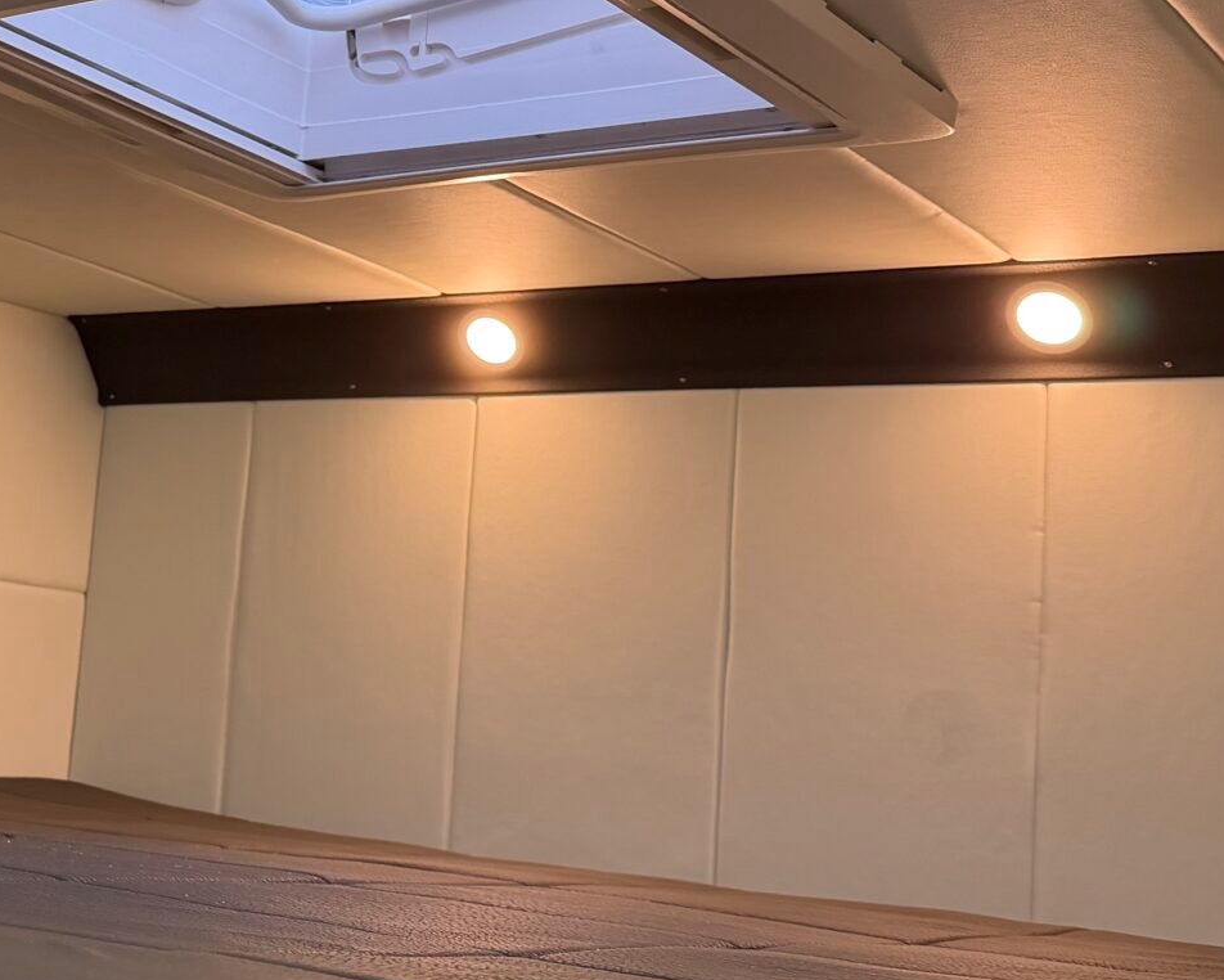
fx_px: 2283
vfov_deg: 24.1
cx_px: 76
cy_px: 349
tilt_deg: +7.6
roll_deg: -4.7
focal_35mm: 63
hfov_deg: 28.6
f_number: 1.78
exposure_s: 1/121
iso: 200
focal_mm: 6.76
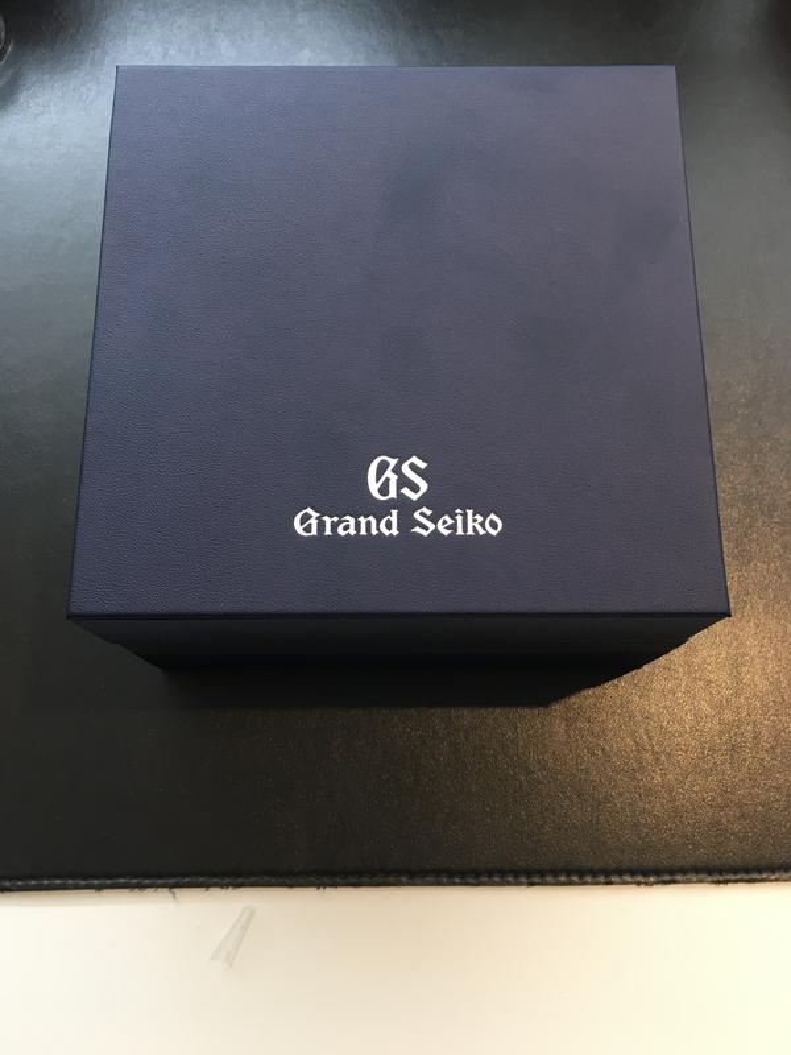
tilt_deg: -73.2
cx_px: 396
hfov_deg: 48.2
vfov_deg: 61.7
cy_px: 528
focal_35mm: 29
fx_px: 884
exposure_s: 1/33
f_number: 2.2
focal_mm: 4.15
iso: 80
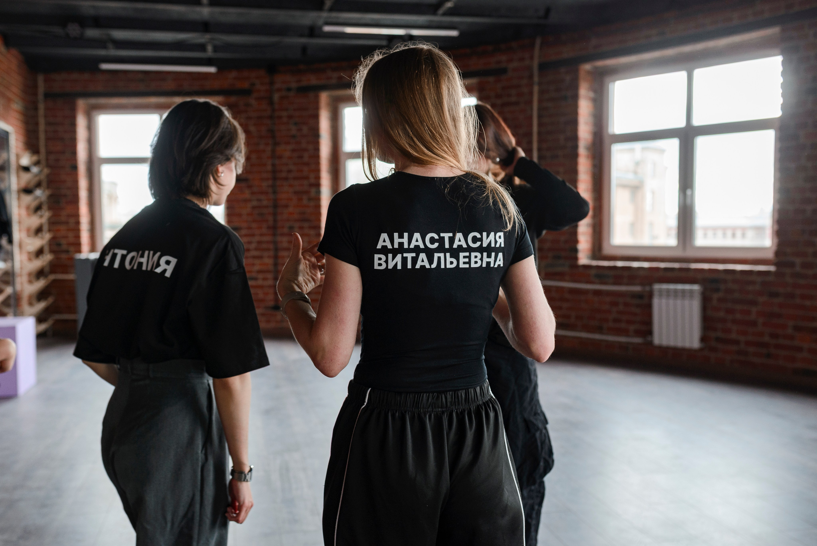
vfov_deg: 36.1
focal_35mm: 37
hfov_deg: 52.1
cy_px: 287
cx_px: 391
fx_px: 836
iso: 500
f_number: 3.5
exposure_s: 1/200
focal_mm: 35
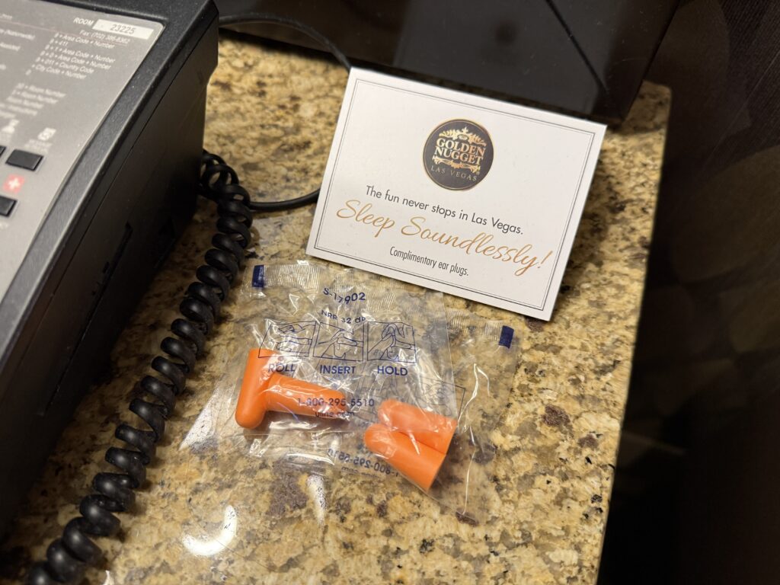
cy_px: 292
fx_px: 541
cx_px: 390
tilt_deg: -58.1
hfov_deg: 71.6
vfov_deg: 56.8
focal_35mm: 24
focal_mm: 6.76
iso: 320
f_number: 1.78
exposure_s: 1/60
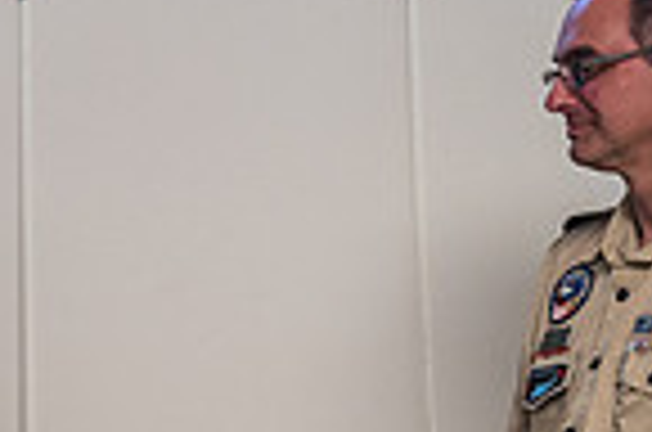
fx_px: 6668
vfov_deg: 3.7
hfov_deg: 5.6
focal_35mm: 369
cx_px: -189
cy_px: 297
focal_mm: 92
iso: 2000
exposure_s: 1/125
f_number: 4
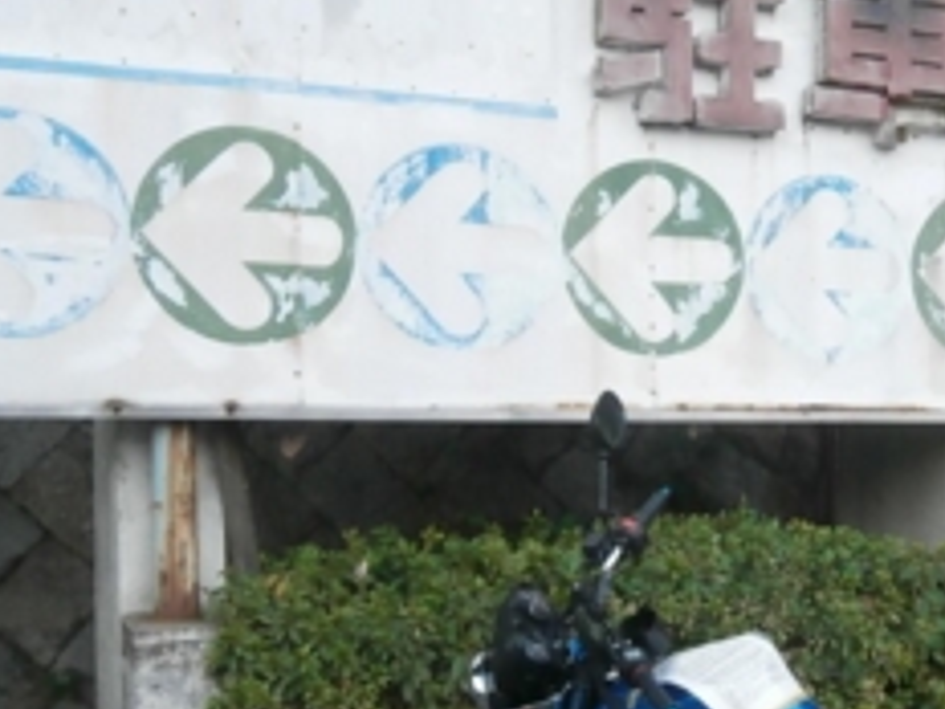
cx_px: 782
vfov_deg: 25.9
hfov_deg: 33.2
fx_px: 1529
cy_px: 499
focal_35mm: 56
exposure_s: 1/20
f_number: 2.8
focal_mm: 4.7
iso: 200
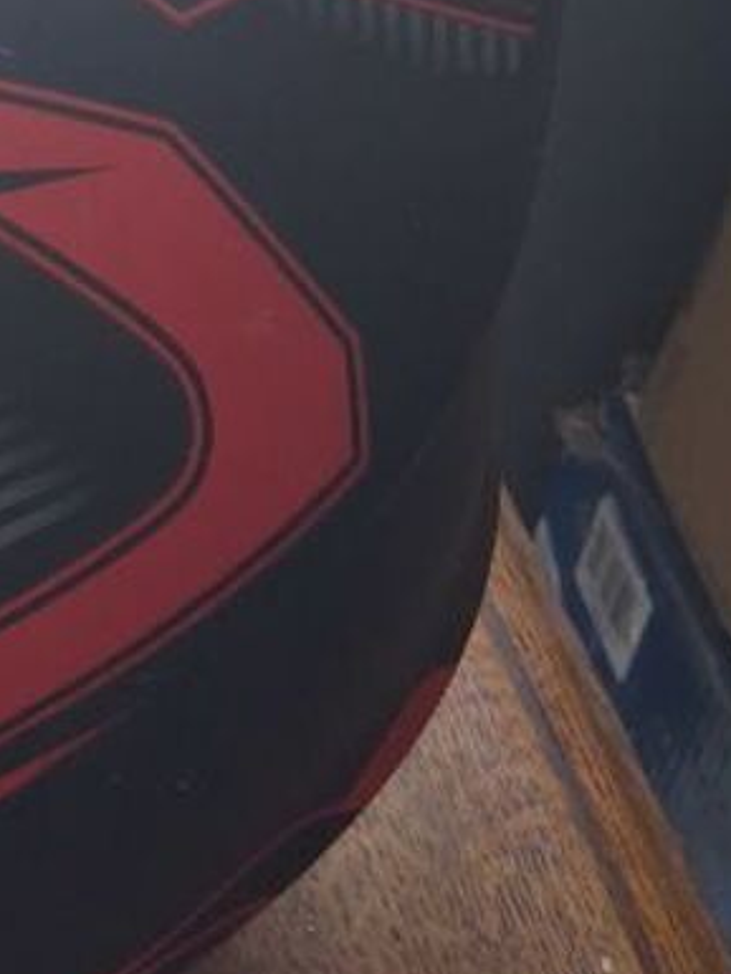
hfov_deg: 14.7
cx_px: -521
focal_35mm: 90
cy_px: 269
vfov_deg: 21.6
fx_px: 2533
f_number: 1.8
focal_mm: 3.98
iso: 500
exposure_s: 1/50
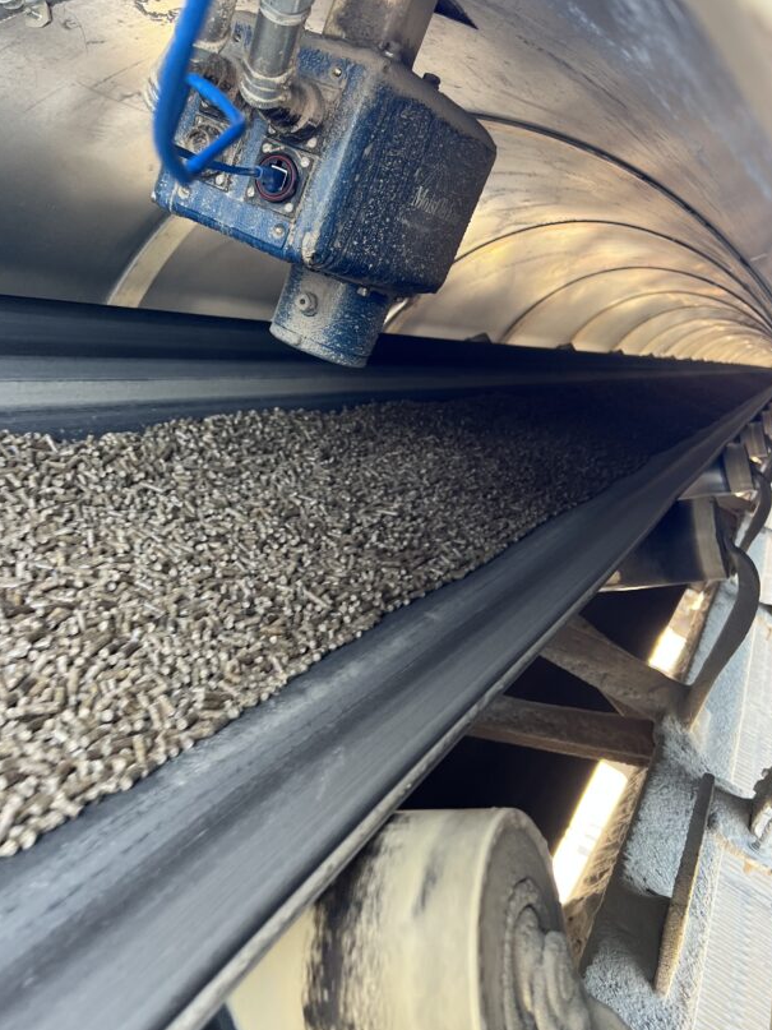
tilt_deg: -12.4
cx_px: 322
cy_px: 426
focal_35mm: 33
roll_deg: -21.8
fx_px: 982
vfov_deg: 55.1
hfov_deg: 42.8
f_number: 1.5
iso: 100
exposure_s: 1/121
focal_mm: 5.7
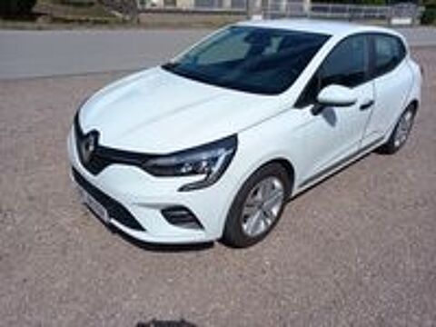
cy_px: 164
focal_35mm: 25
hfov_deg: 69.4
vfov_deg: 54.9
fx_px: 315
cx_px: 218
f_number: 2
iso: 25
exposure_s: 1/1605
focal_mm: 4.6
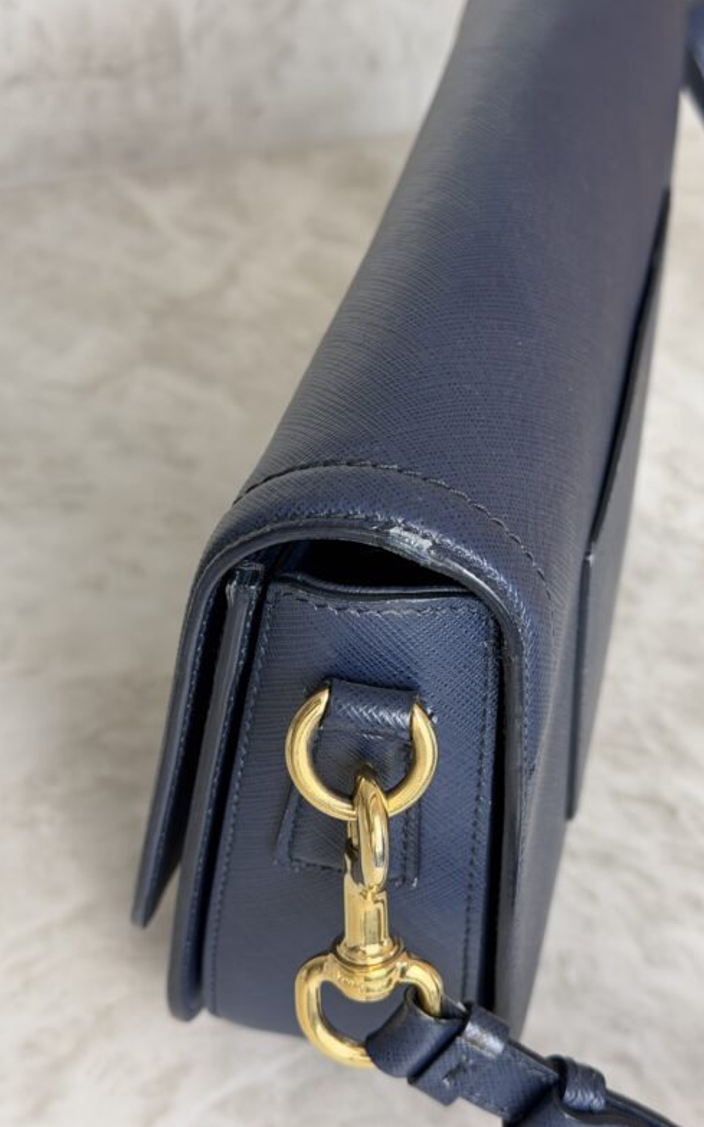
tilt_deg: -41.7
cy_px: 567
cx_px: 400
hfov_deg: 24.8
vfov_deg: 38.9
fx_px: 1597
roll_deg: -8.2
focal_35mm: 52
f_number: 1.78
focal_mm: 6.76
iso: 50
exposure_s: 1/60
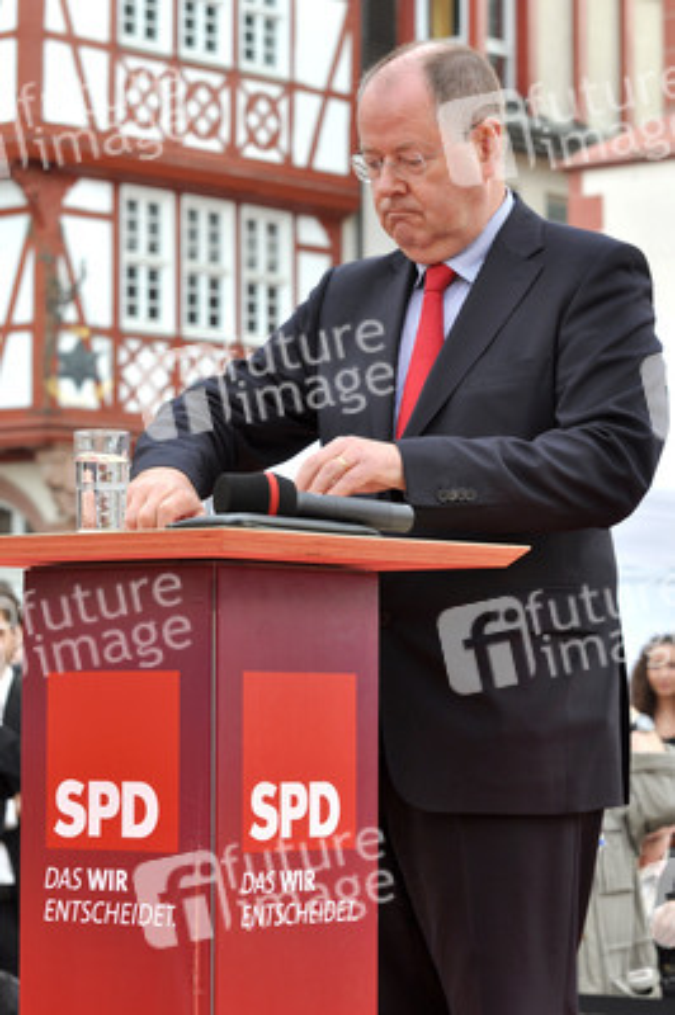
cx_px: 338
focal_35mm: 117
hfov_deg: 11.7
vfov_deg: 17.5
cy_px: 508
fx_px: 3296
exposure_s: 1/160
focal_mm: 78
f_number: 8
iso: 400
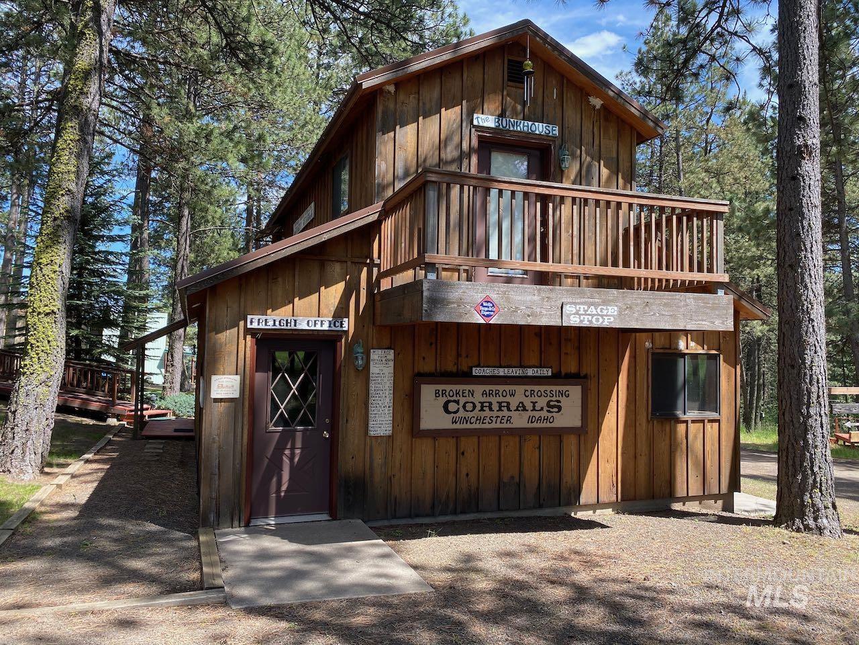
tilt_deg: +2.7
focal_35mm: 26
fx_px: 645
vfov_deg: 53.1
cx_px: 430
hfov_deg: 67.3
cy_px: 322
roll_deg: -1.4
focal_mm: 4.25
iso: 32
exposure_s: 1/573
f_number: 1.8
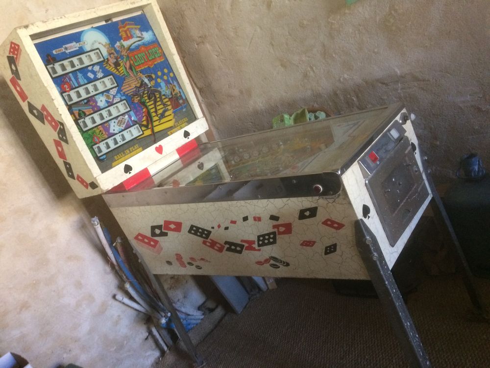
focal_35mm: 29
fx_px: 411
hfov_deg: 61.7
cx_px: 245
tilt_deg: -13.9
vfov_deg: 48.2
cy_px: 184
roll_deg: +26.5
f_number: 2.2
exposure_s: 1/33
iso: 320
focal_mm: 4.15
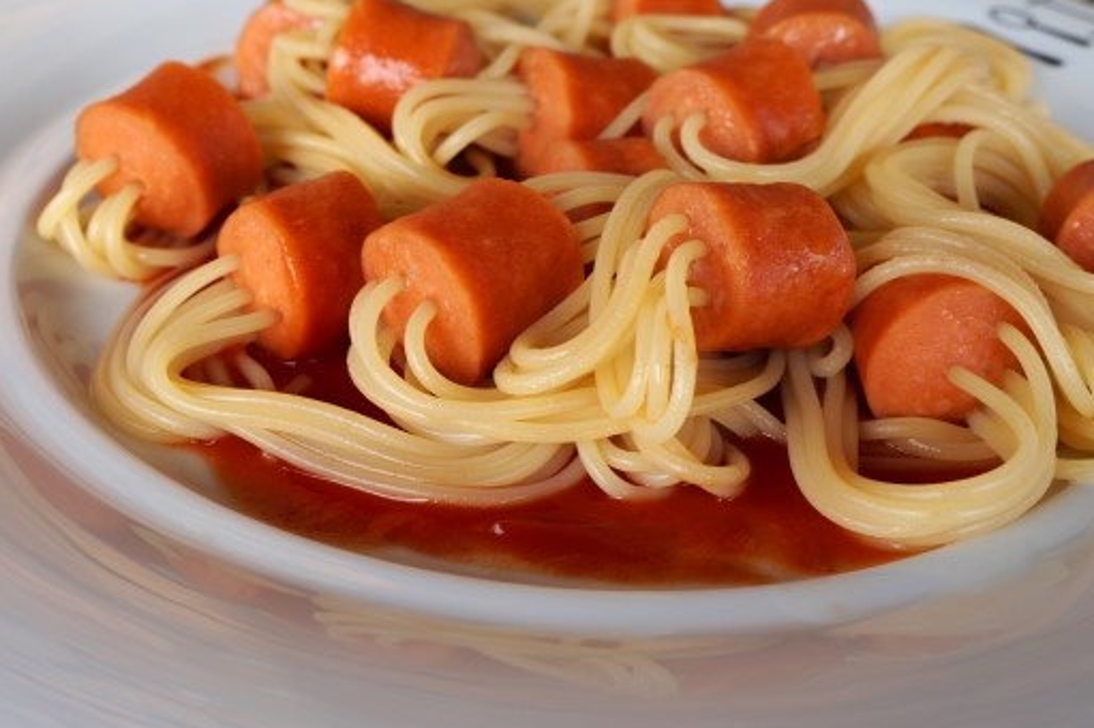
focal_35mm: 48
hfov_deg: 41.5
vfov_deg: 28.3
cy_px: 340
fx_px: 1445
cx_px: 556
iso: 100
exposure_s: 1/100
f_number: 7.1
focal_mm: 27
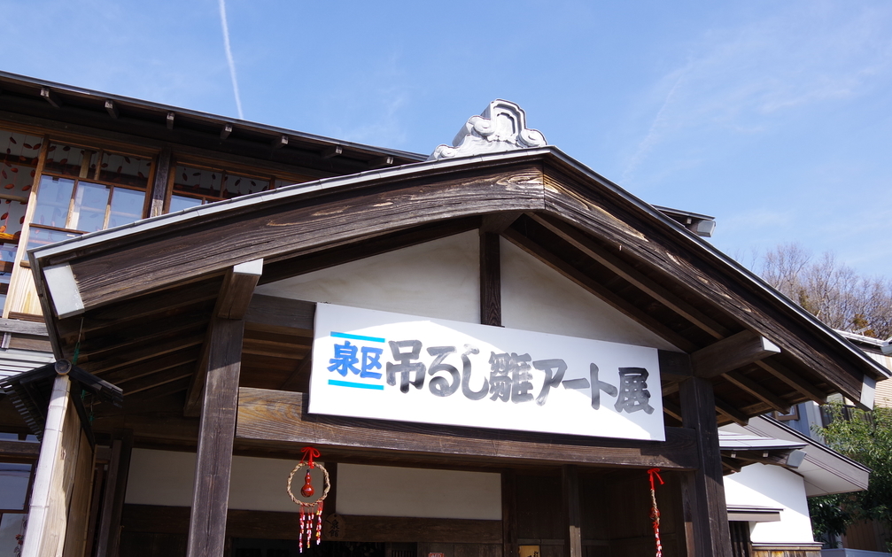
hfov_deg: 66.5
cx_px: 446
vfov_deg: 44.5
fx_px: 681
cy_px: 286
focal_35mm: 28
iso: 200
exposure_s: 1/250
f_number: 7.1
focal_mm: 18
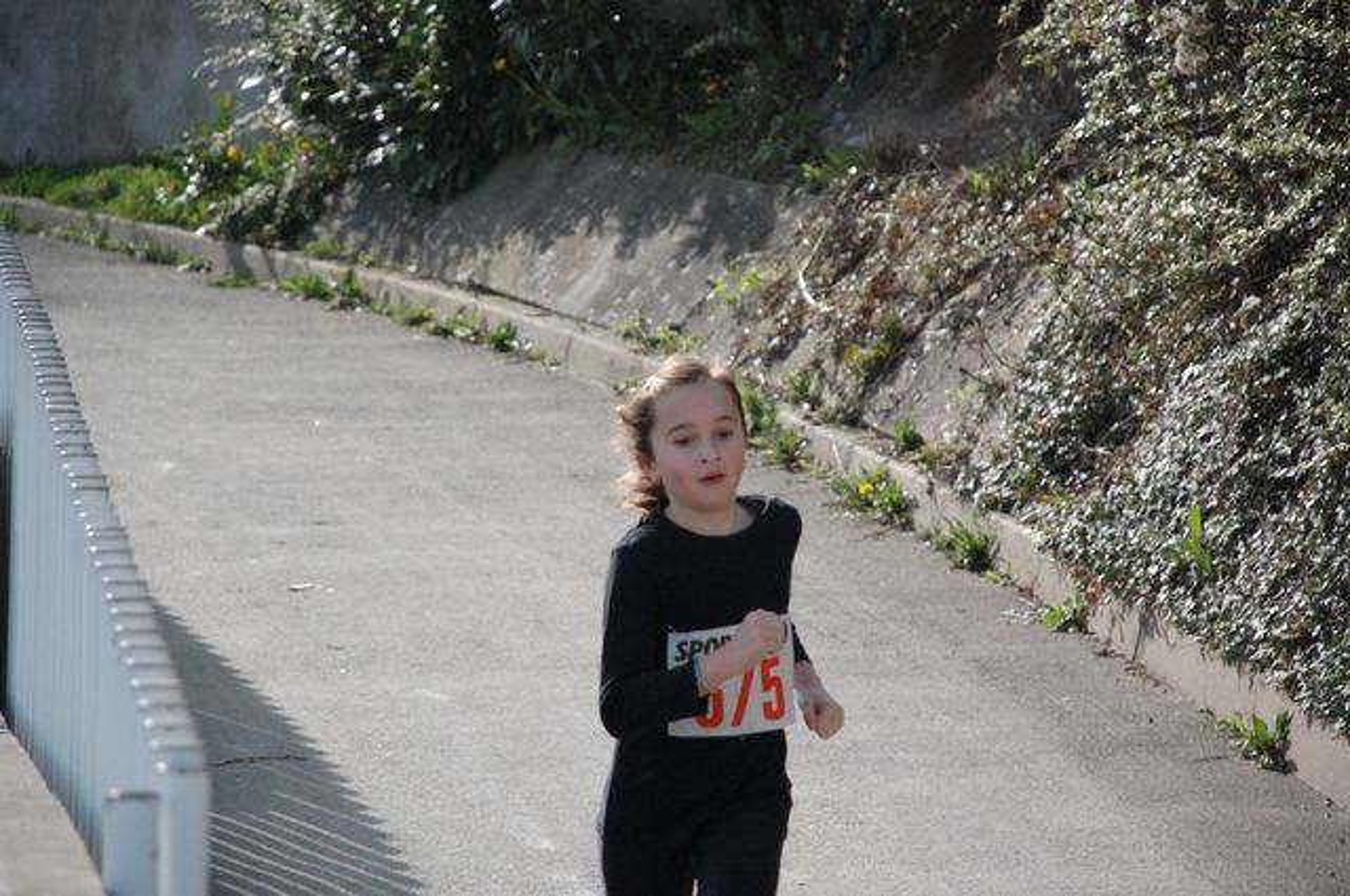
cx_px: 675
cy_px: 448
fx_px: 7584
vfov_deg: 6.8
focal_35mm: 202
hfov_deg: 10.2
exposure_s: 1/4000
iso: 1600
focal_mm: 135
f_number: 5.6
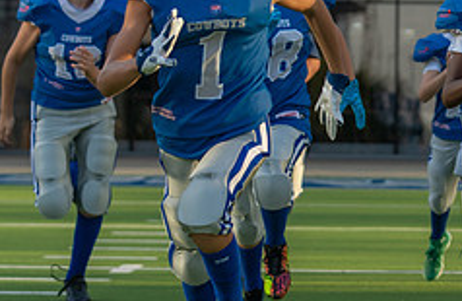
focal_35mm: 195
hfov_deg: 10.5
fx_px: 2485
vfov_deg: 6.9
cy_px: 146
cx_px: 440
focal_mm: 70
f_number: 3.5
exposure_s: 1/1000
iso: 320
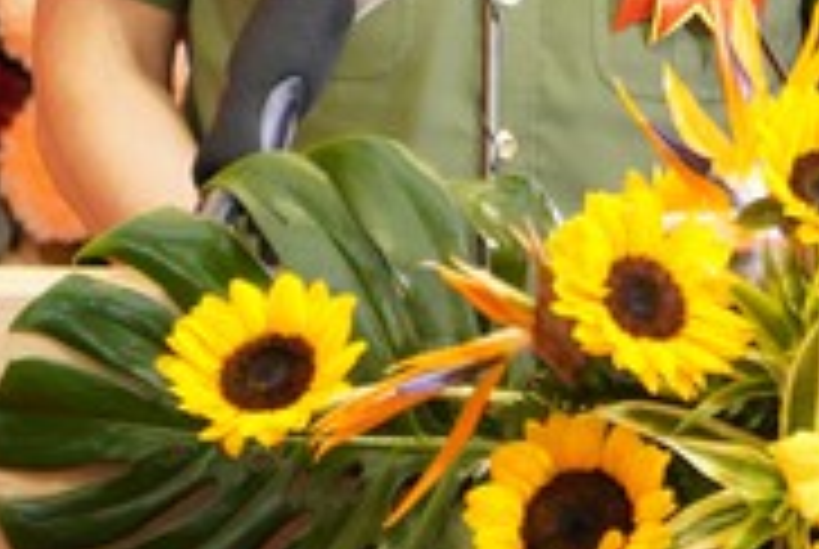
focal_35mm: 553
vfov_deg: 2.5
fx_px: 12595
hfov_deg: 3.7
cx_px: 670
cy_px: -223
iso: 1600
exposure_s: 1/160
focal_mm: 105
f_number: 4
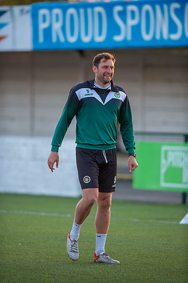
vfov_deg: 6.9
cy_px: 142
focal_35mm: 300
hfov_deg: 4.6
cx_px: 94
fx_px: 2355
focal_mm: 300
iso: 500
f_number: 2.8
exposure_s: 1/320
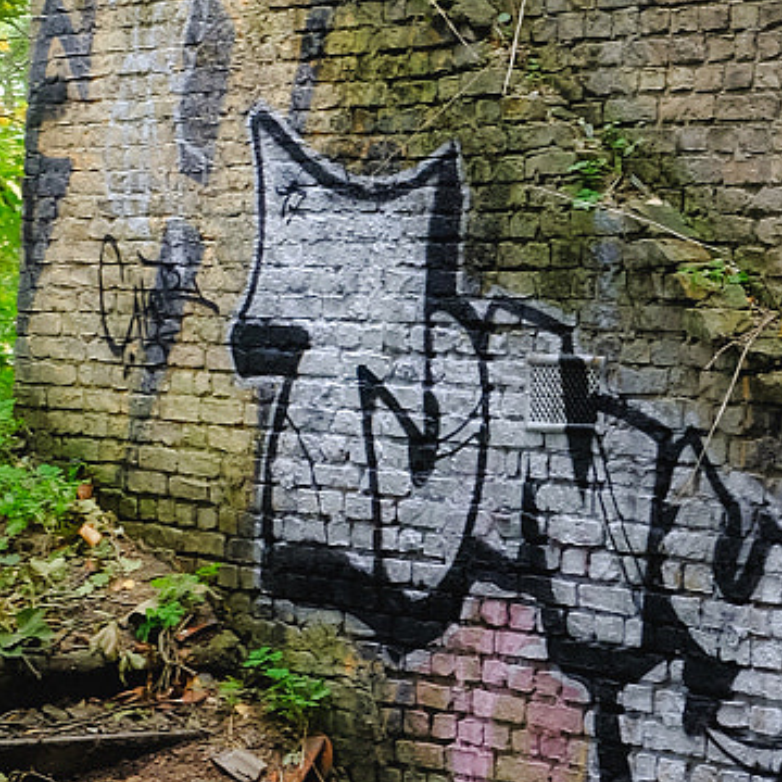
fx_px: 2607
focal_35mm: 102
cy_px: 15
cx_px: 823
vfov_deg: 16.7
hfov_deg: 16.6
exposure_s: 1/30
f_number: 4
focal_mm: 18
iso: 200
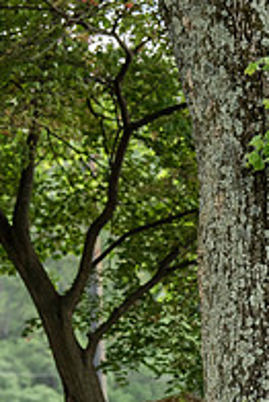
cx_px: 316
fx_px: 3379
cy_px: 348
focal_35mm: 302
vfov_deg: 6.8
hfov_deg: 4.5
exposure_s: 1/500
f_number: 4.5
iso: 1000
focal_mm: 102
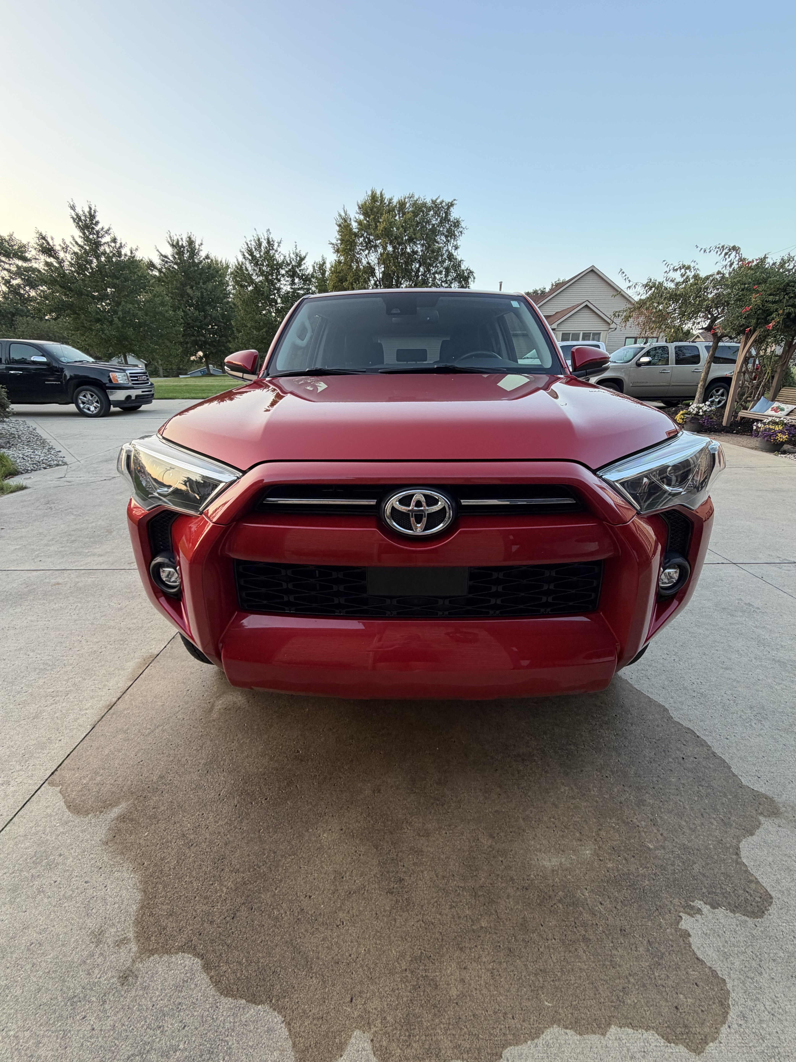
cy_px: 531
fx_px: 429
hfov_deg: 85.7
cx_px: 398
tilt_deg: -19.1
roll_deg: +0.8
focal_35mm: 14
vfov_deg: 102.1
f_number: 2.2
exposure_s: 1/121
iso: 80
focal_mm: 2.22
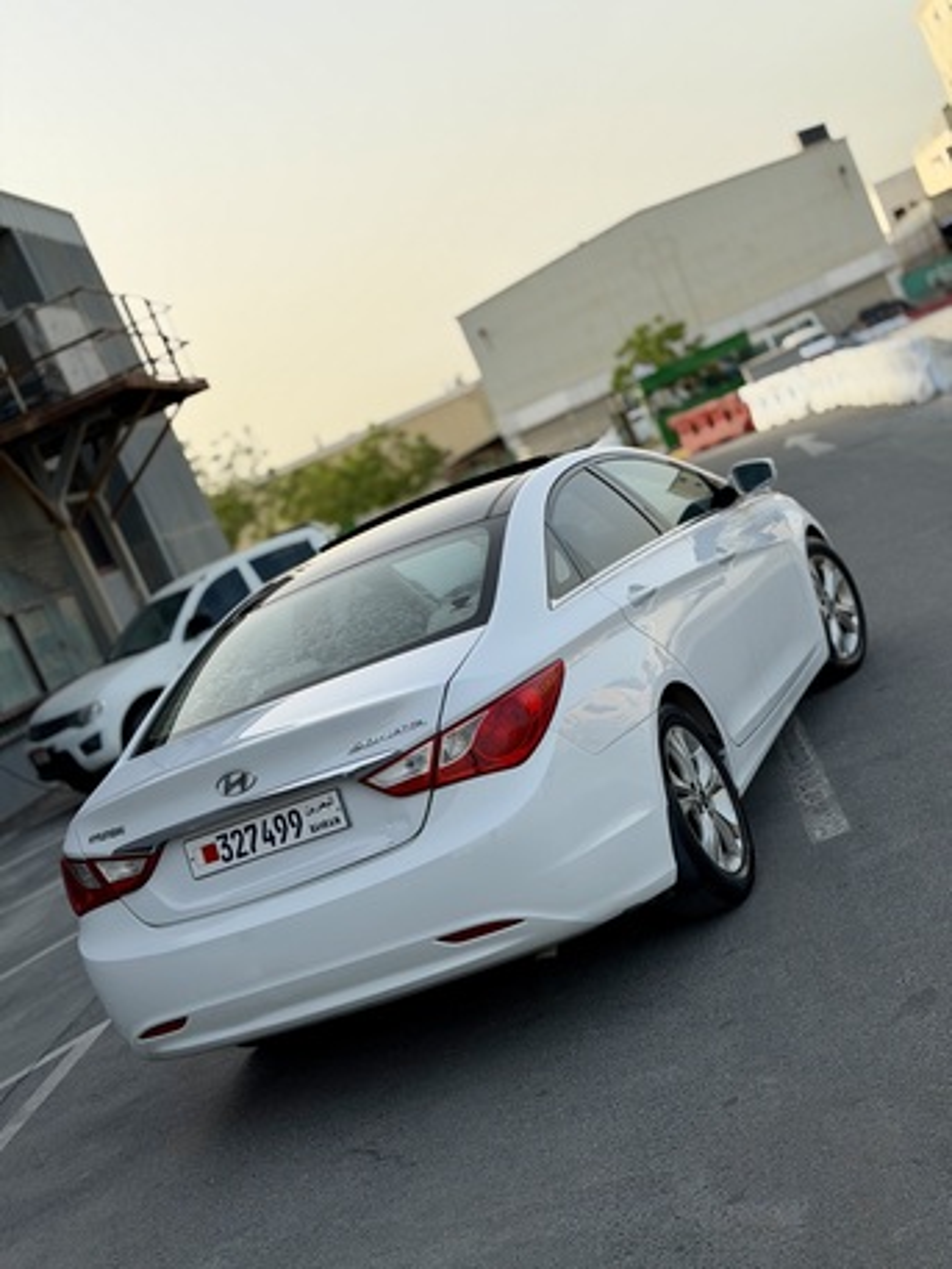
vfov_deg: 39.6
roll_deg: +24.7
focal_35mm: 48
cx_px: 476
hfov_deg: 30.3
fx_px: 1759
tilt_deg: -4.8
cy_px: 634
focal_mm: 6.76
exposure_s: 1/1931
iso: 64
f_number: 1.78
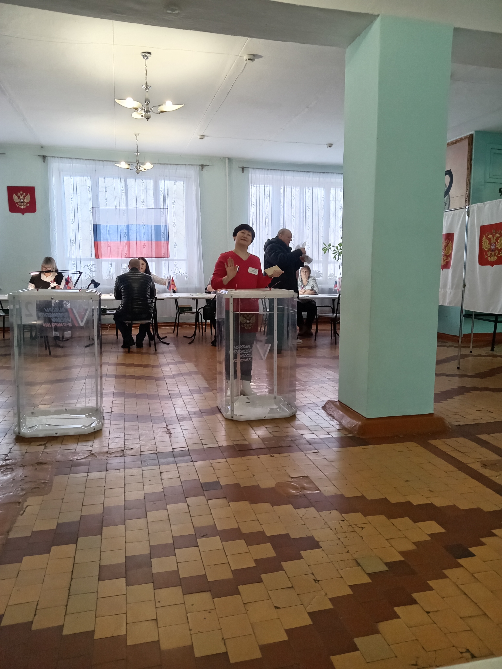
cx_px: 251
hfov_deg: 54.9
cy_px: 334
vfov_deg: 69.4
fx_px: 483
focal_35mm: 25
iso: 621
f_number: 1.8
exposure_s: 1/25
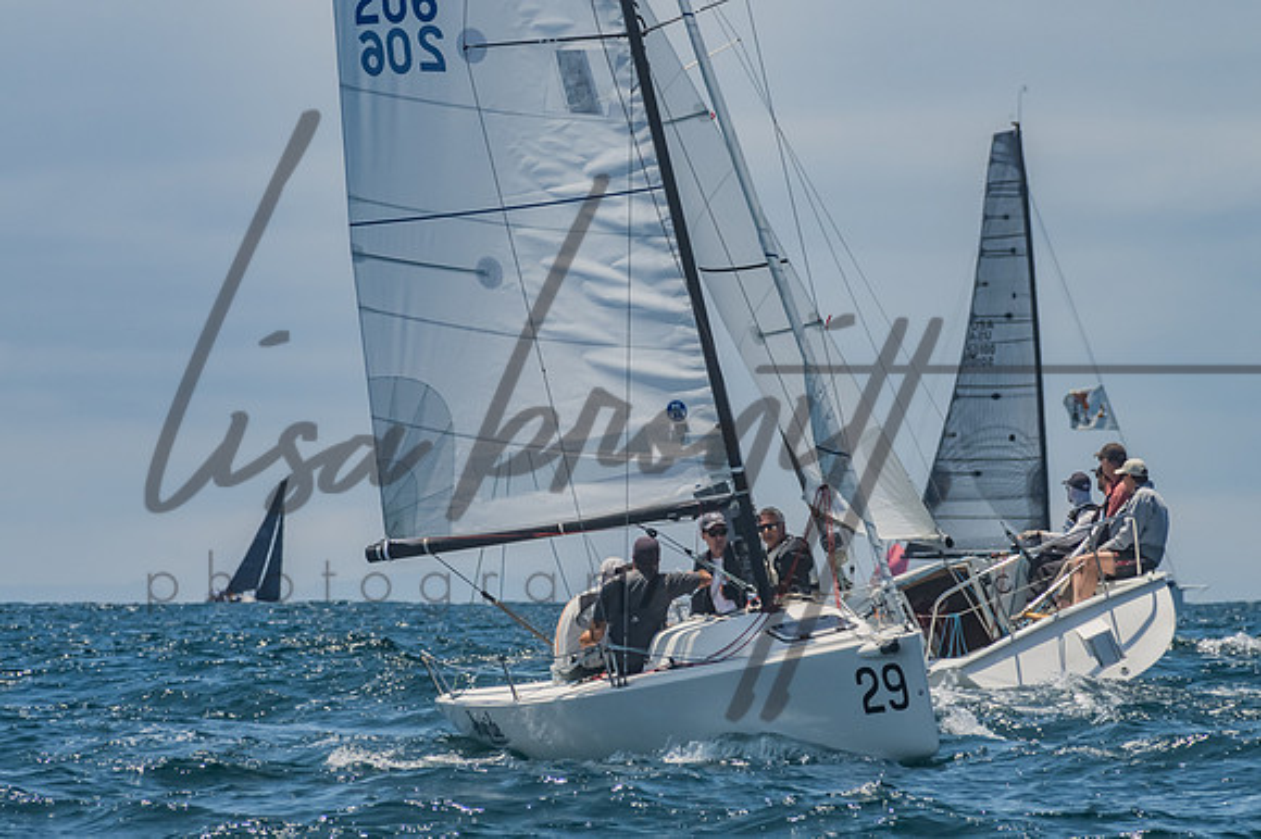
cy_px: 420
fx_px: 16088
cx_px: 630
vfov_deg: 3.0
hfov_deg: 4.5
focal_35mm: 460
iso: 640
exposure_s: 1/1000
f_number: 14
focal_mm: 300
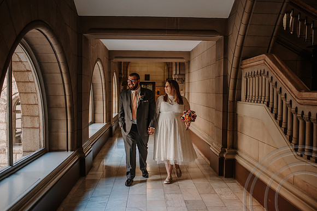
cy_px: 105
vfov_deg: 36.6
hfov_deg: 52.8
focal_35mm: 36
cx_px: 163
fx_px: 319
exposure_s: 1/200
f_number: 2.5
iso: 1000
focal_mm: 35
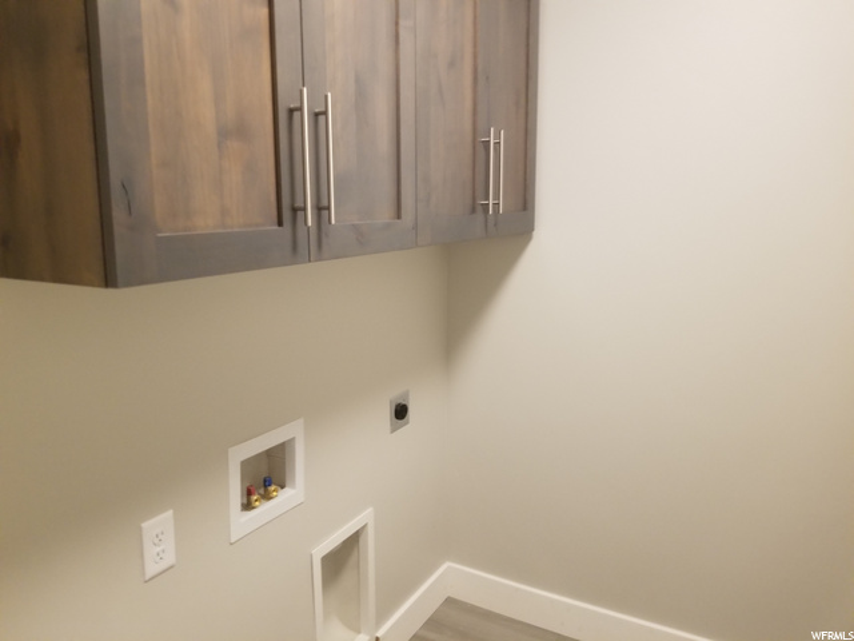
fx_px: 641
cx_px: 427
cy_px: 320
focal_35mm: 26
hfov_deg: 67.3
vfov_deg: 53.1
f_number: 1.7
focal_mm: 4.25
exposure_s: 1/30
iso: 250
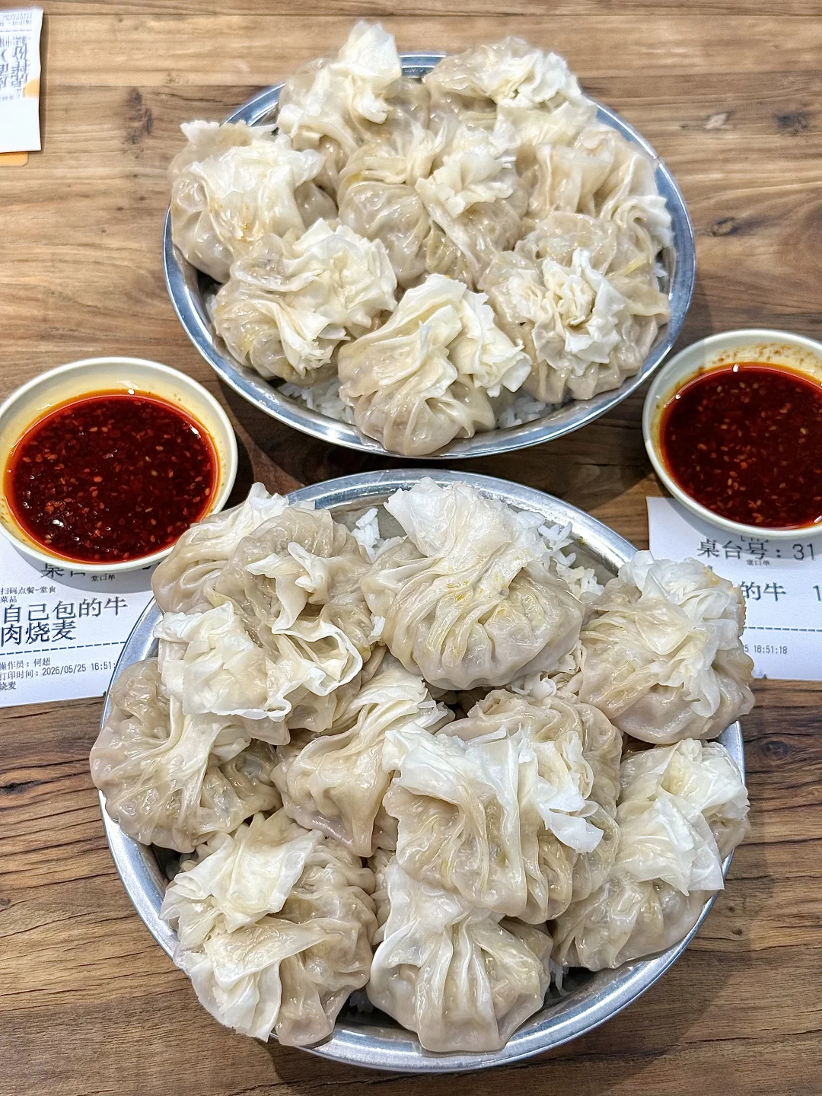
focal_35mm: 48
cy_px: 548
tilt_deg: -59.5
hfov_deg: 30.3
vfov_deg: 39.7
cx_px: 411
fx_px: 1520
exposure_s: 1/100
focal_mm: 6.76
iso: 64
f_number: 1.78
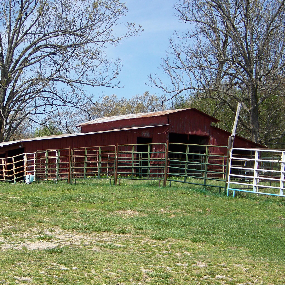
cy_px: 134
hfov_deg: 17.4
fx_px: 931
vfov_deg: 17.4
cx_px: 109
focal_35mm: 100
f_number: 3.2
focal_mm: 13.2
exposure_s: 1/640
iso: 64
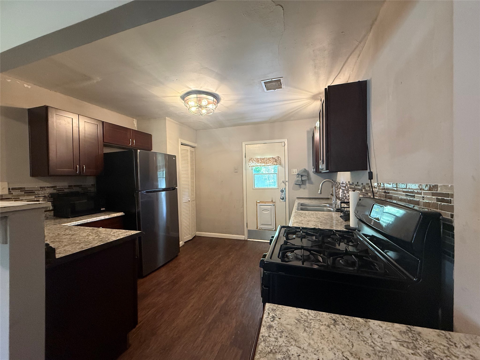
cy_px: 180
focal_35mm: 14
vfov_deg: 85.7
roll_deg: +0.6
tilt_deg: -0.8
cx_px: 240
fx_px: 194
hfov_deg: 102.1
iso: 400
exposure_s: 1/60
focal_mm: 2.22
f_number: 2.2
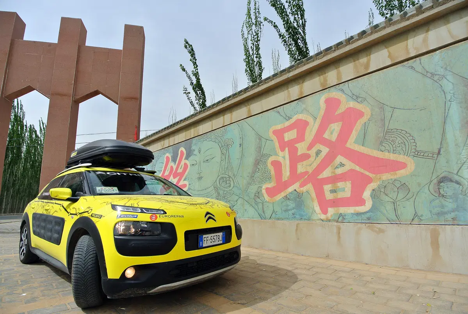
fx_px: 234
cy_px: 157
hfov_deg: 89.9
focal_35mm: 18
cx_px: 234
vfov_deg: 67.6
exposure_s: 1/1000
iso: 100
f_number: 5
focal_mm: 6.7
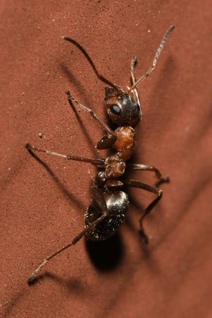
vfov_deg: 11.6
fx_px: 1570
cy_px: 163
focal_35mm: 178
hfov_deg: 7.7
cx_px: 99
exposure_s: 1/60
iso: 250
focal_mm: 105
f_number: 32
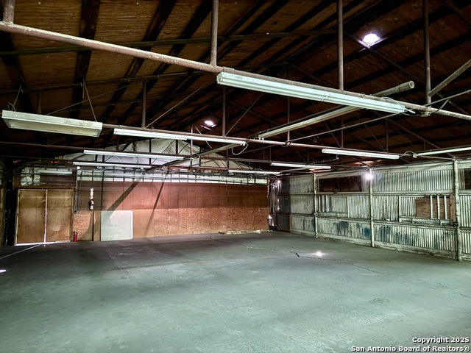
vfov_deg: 56.8
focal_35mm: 24
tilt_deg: +5.1
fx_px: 327
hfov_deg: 71.6
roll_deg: +0.2
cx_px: 236
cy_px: 176
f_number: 1.78
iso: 2500
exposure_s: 1/9
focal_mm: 6.76
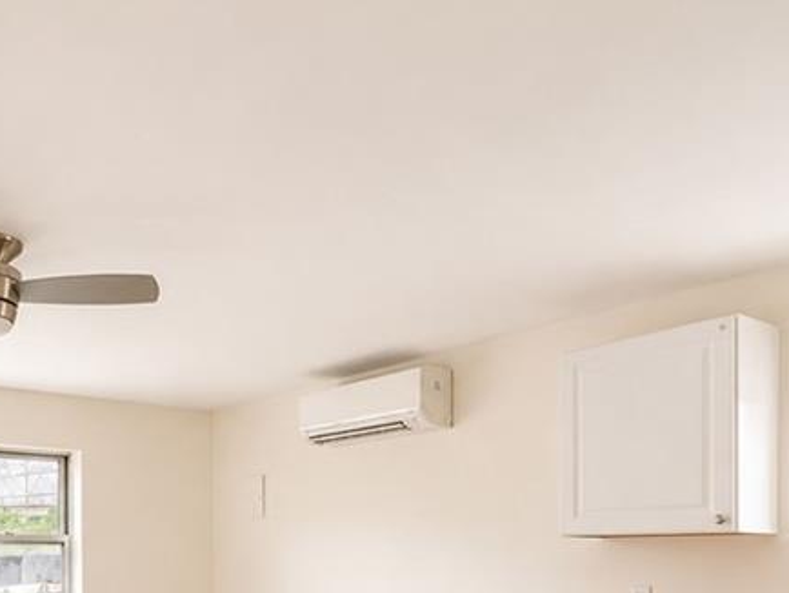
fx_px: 775
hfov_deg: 49.6
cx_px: 120
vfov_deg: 37.5
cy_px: 589
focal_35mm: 34
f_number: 7.1
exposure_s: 1/60
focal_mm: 10
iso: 1600
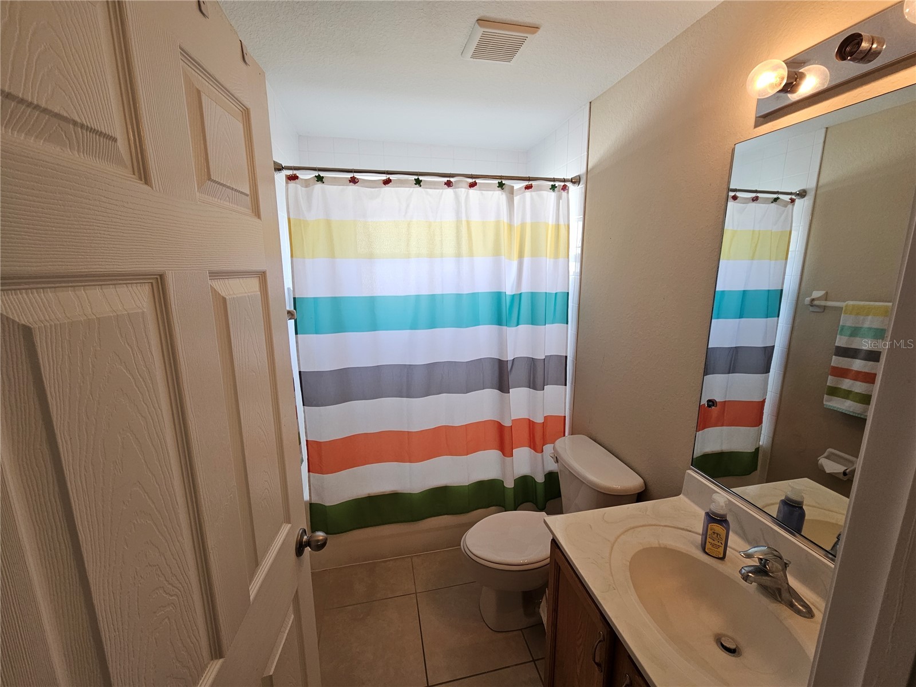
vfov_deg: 89.9
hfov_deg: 106.2
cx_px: 458
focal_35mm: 13
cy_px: 344
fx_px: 344
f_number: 2.2
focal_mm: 2.2
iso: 100
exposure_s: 1/60
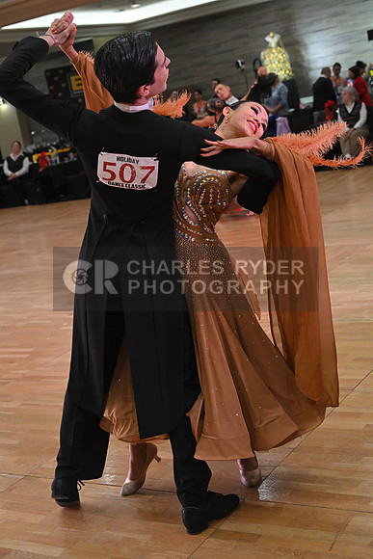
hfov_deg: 24.6
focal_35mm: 55
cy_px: 280
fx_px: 854
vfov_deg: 36.2
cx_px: 186
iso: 3200
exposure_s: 1/400
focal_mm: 55
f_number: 5.6
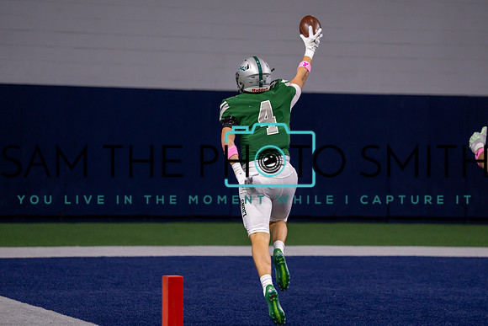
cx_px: 248
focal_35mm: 158
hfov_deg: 13.0
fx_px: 2138
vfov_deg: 8.7
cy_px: 161
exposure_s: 1/1000
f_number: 2.8
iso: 2000
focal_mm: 155
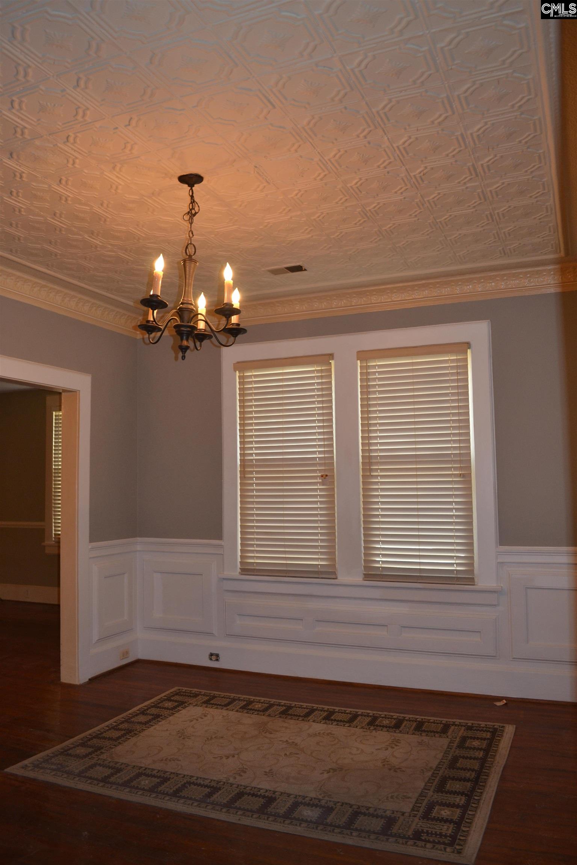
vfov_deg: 67.4
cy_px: 432
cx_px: 288
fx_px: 649
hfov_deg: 47.9
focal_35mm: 27
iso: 400
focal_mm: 18
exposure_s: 1/60
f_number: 3.5
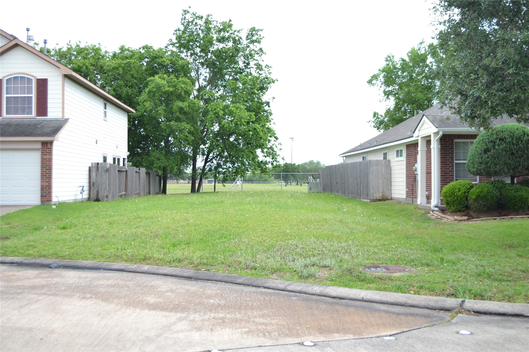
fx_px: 529
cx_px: 264
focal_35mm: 36
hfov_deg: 53.1
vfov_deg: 36.9
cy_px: 176
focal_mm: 24
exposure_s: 1/200
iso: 100
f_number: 4
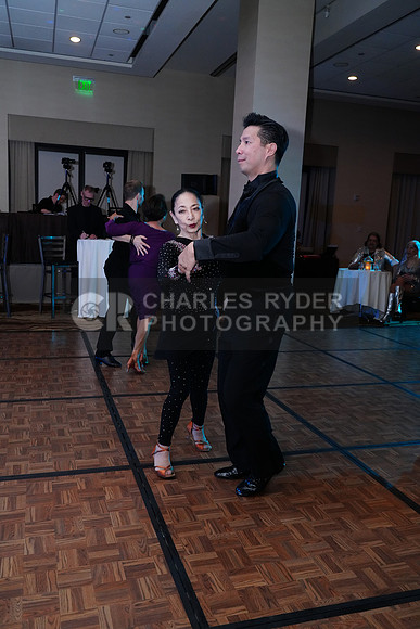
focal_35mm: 30
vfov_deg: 61.9
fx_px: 525
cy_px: 314
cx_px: 210
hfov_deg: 43.6
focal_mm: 30
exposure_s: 1/200
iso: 4000
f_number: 5
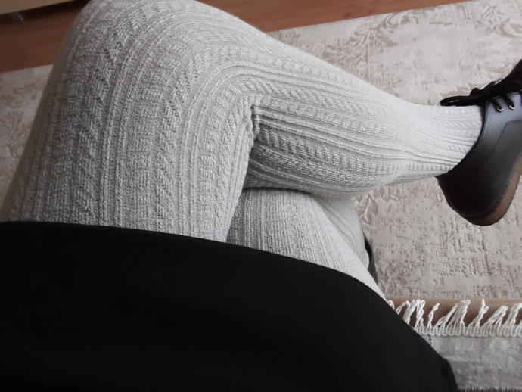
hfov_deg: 59.9
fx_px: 453
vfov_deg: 46.8
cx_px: 261
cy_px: 196
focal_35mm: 30
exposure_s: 1/50
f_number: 1.9
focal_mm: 2.2
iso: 125
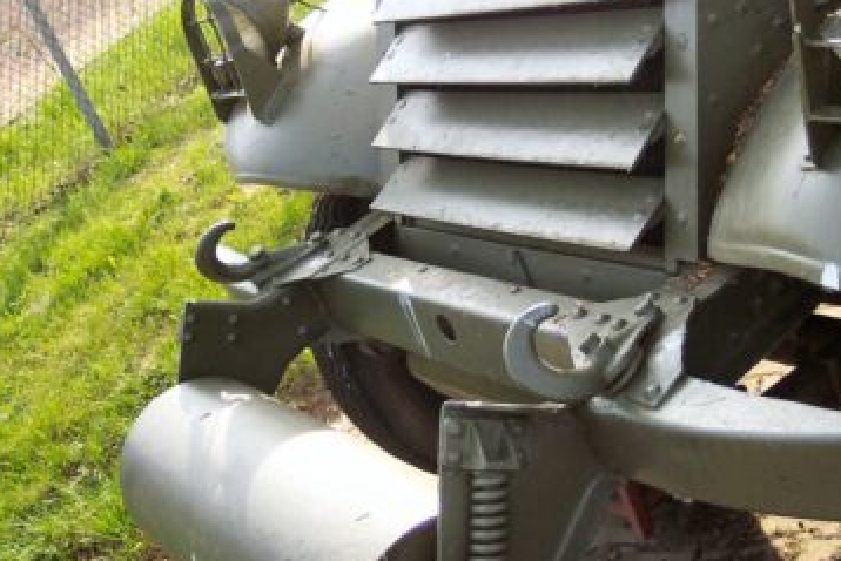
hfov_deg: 37.3
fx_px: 1239
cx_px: 524
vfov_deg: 25.5
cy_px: 217
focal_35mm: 53
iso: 120
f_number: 2.8
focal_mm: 8
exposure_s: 1/350
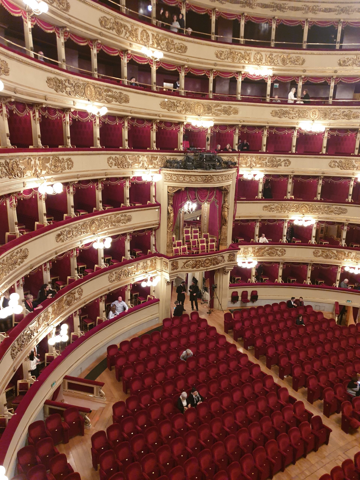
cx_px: 180
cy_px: 240
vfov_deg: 67.3
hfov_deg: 53.1
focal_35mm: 26
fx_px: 361
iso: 250
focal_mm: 4.3
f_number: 1.5
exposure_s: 1/20
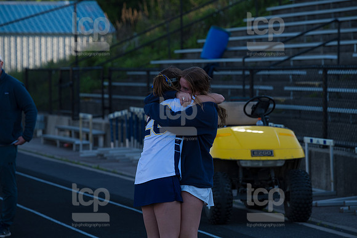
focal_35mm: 175
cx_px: 178
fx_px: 1736
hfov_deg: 11.7
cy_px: 119
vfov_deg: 7.9
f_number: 5.6
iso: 250
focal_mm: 175
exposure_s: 1/400
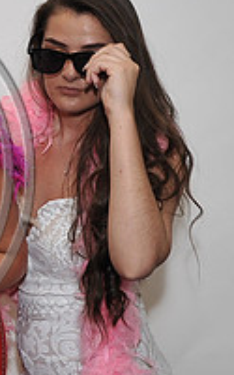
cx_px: -159
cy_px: 171
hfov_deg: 10.1
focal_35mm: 124
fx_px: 1265
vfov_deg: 16.8
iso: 1000
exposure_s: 1/60
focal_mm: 42
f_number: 8
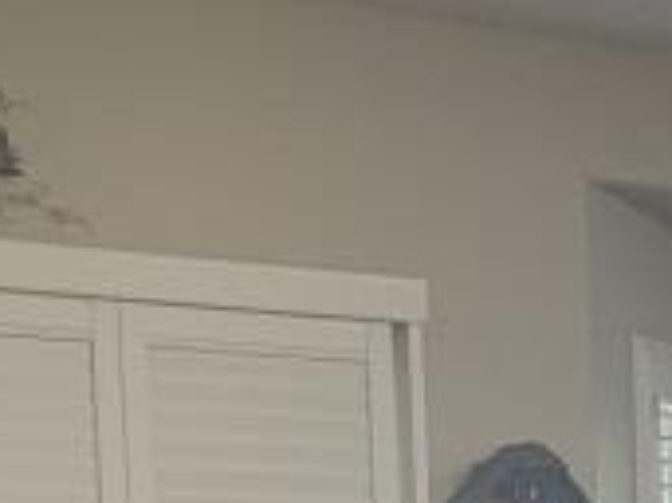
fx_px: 2968
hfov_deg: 10.2
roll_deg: -0.2
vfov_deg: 9.1
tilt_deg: -6.3
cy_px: 1041
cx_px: 1894
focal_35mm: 153
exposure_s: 1/60
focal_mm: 4.25
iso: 80
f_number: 1.8
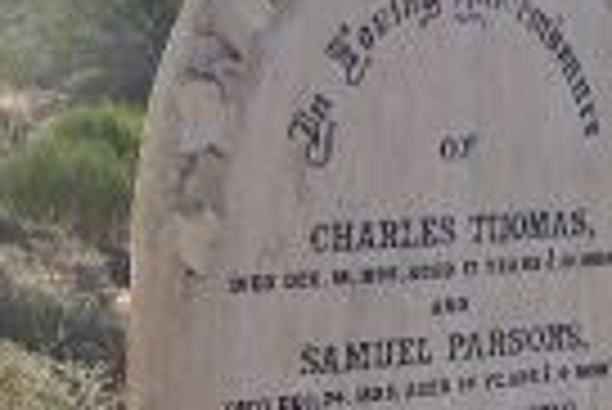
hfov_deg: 11.7
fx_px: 2995
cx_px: 216
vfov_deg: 7.6
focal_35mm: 176
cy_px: 698
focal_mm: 6.3
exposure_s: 1/500
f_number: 3.7
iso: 80
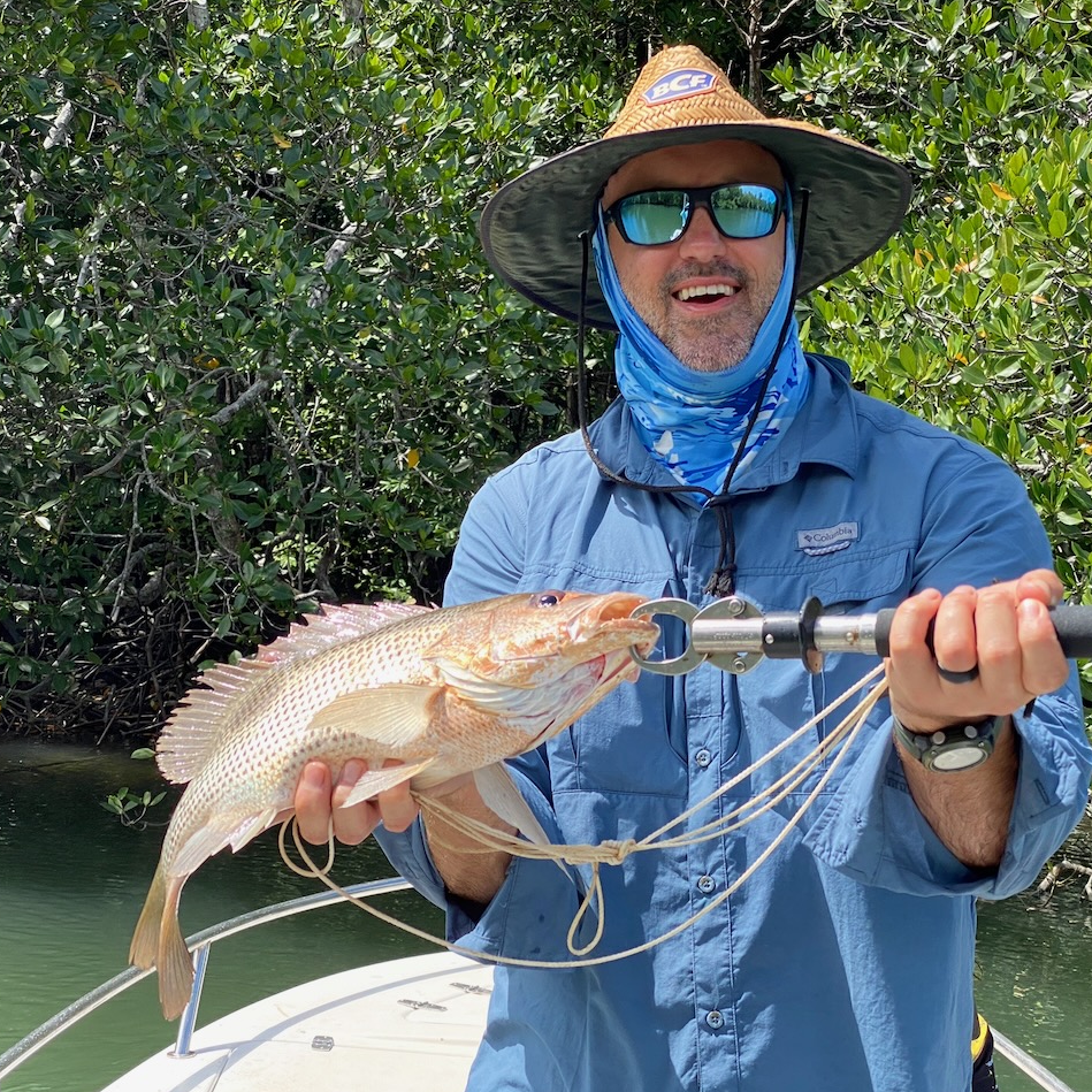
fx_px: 2213
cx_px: 553
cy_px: 550
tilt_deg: +0.2
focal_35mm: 62
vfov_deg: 27.7
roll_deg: -1.1
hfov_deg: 27.7
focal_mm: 6
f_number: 2
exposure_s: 1/489
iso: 20
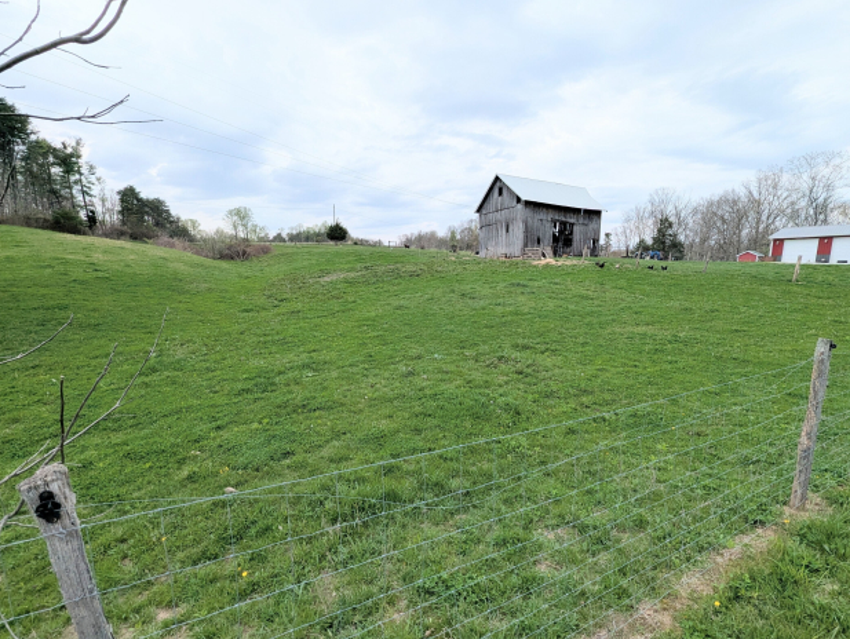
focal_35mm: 14
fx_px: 344
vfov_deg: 85.7
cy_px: 333
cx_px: 445
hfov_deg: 101.9
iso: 49
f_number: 2.2
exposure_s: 1/1437
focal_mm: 1.95
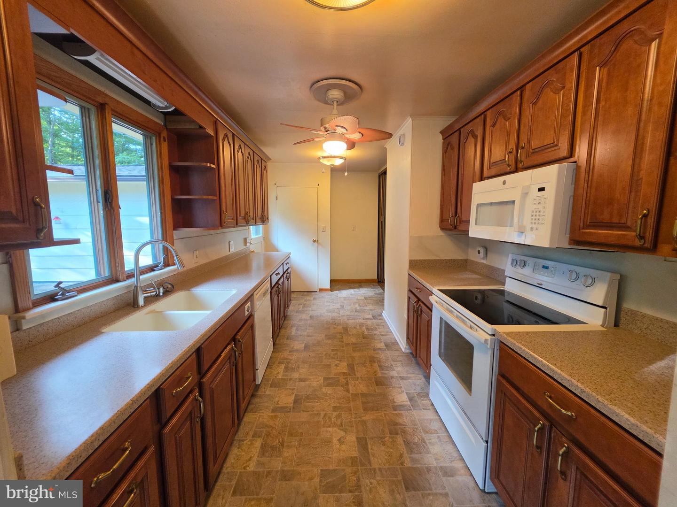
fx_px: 254
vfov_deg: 89.9
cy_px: 254
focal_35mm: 13
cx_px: 338
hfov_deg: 106.2
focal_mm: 2.2
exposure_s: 1/120
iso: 250
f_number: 1.9
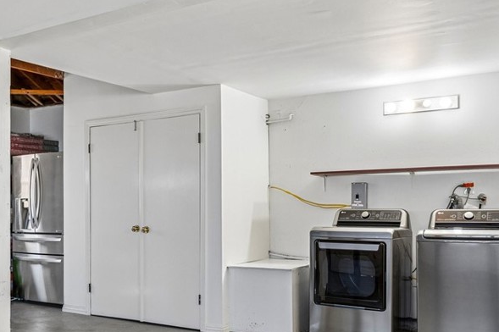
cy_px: 206
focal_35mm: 40
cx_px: 160
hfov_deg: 47.6
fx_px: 554
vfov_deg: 33.2
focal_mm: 23
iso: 1000
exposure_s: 1/40
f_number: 8
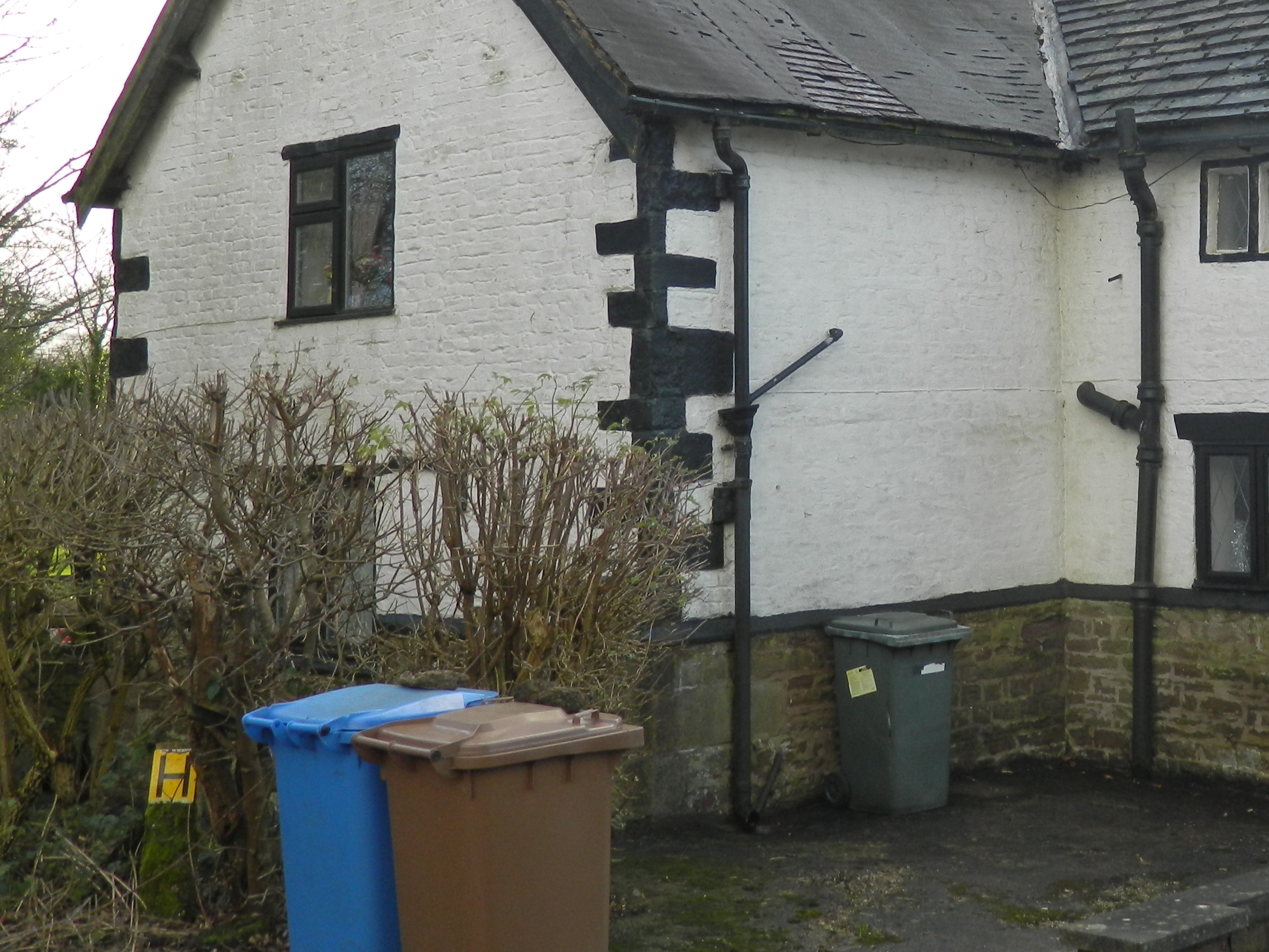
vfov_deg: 24.5
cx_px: 1034
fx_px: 2163
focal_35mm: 59
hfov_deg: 31.8
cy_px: 221
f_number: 3.3
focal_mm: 6.2
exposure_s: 1/125
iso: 80
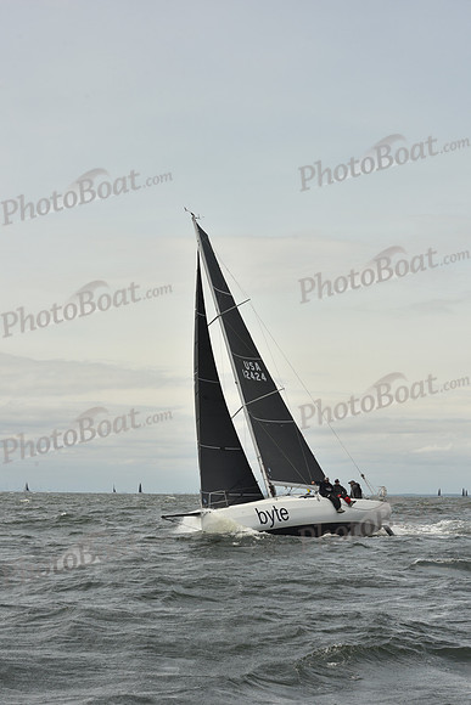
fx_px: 1373
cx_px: 236
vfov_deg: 28.8
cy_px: 352
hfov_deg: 19.5
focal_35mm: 70
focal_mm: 70
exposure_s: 1/800
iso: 250
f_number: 10
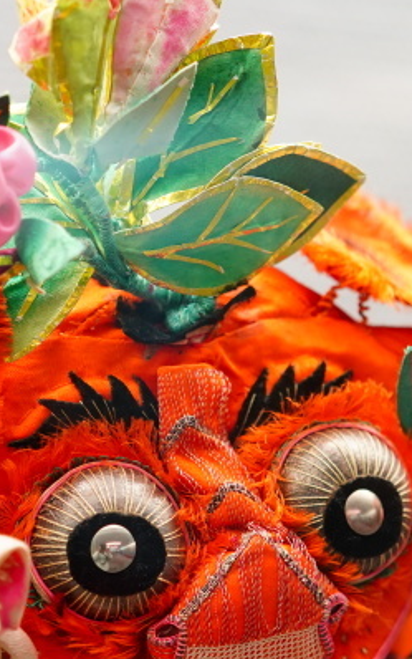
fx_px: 1885
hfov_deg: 12.5
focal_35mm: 105
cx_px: 205
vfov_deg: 19.8
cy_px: 388
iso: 1250
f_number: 2.8
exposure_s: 1/160
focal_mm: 40
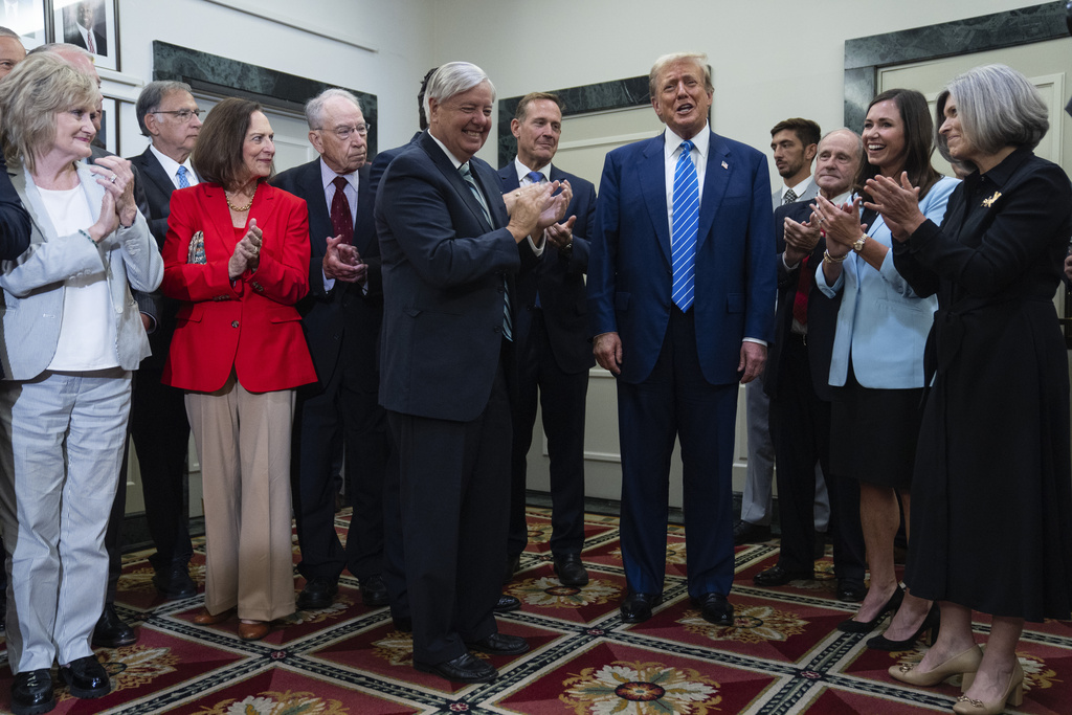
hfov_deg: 57.2
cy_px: 358
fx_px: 983
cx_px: 536
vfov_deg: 40.0
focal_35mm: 33
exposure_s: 1/200
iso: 3200
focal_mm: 33
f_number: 2.8
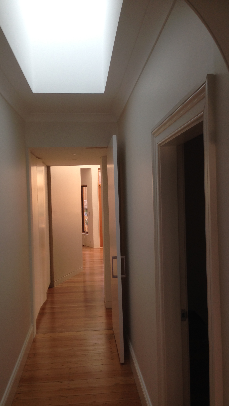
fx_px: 389
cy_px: 203
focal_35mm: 36
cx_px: 111
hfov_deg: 32.8
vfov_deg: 55.3
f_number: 2.4
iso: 50
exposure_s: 1/30
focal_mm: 4.12
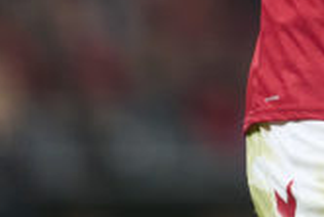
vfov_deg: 0.8
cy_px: -246
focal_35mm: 1806
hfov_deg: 1.1
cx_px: 451
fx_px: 16268
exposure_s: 1/2000
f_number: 2.8
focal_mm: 400
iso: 4000
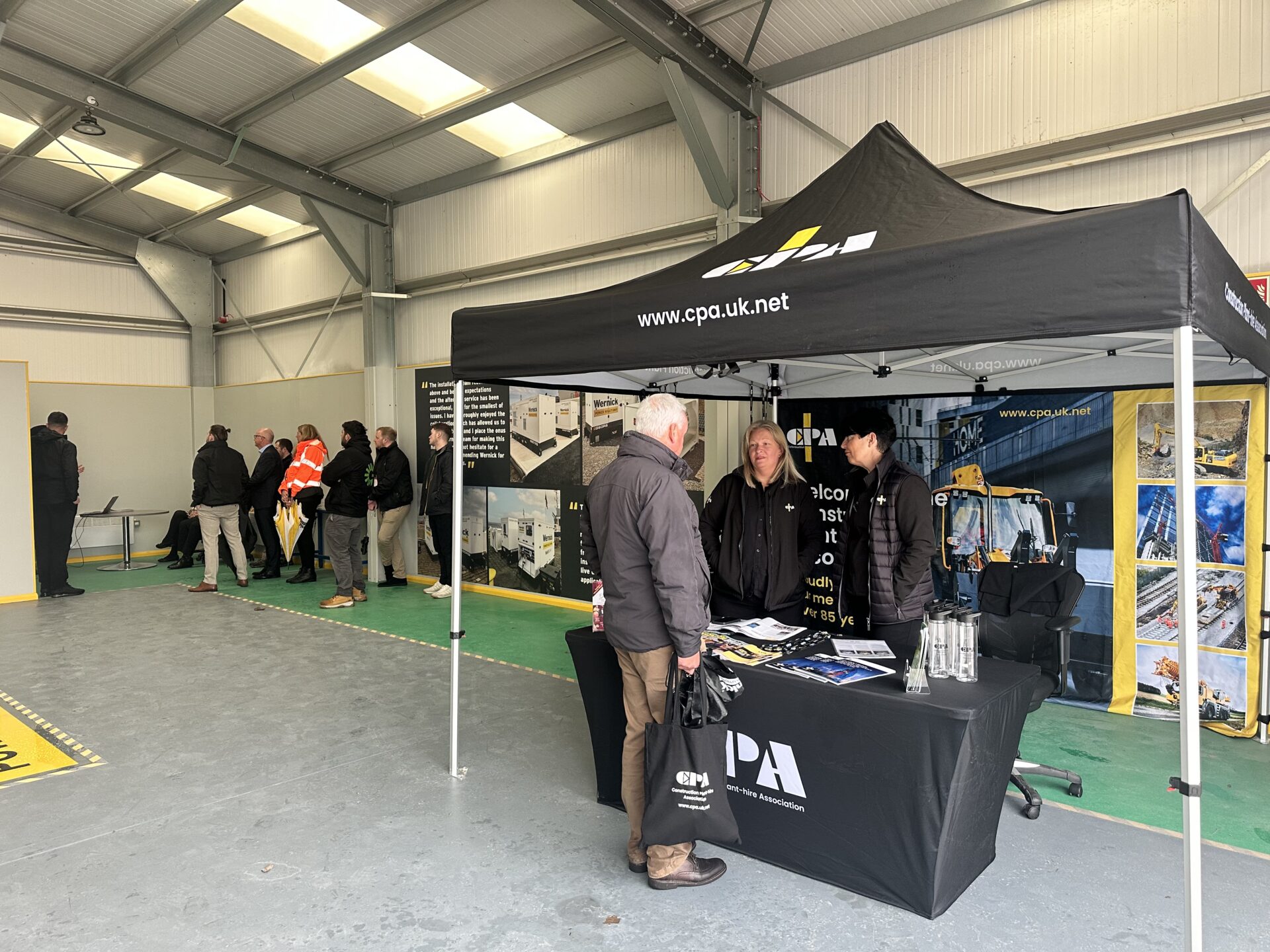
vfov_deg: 56.8
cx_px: 635
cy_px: 476
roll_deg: +0.5
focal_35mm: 24
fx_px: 881
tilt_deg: -2.1
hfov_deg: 71.6
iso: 200
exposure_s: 1/121
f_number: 1.78
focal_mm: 6.86
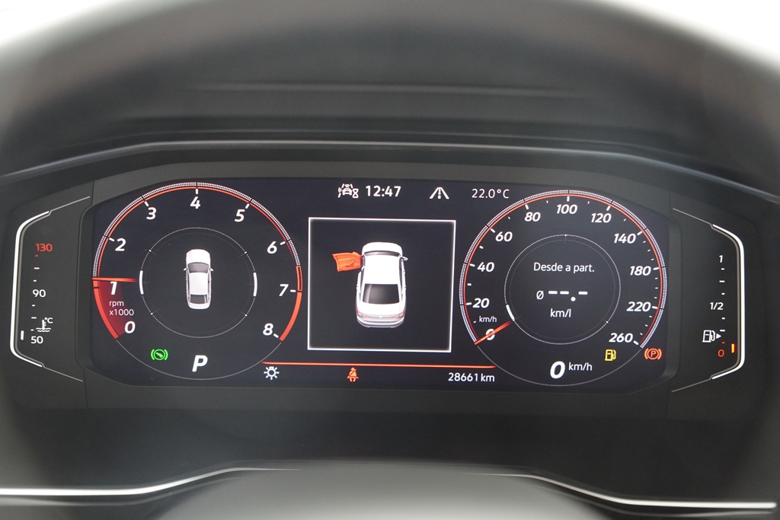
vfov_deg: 21.6
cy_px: 260
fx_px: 1365
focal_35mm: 63
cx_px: 390
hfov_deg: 31.9
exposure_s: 1/160
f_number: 2.8
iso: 2000
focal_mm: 42
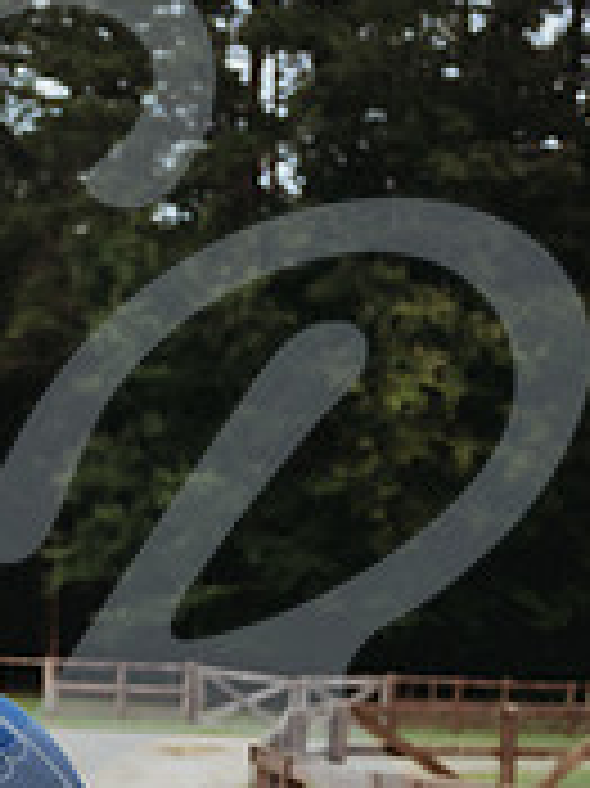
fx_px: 2253
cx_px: -54
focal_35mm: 99
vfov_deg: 19.5
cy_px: 702
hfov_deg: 14.6
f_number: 2.8
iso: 800
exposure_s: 1/125
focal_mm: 40
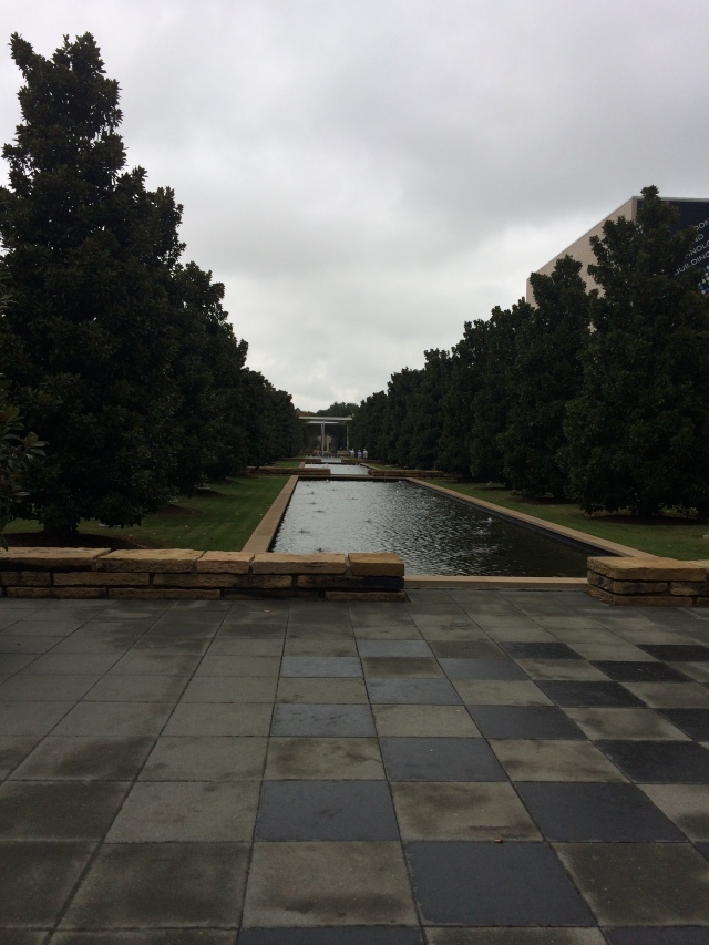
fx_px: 792
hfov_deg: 48.2
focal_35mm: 29
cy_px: 472
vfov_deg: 61.7
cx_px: 354
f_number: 2.2
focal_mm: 4.15
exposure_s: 1/651
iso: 32
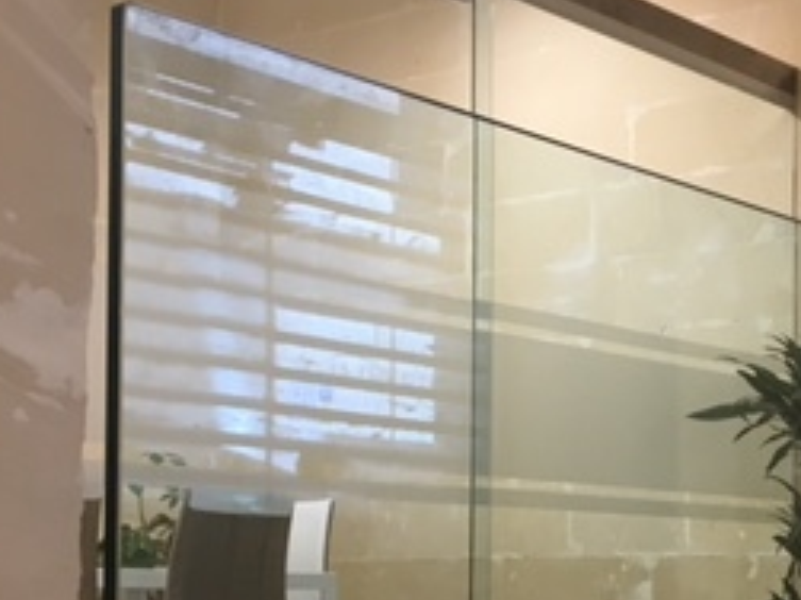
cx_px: 973
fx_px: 1712
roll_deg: +0.5
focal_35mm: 74
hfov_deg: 23.9
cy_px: 549
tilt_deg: +0.8
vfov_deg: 19.5
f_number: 2.2
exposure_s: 1/33
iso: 80
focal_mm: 4.15
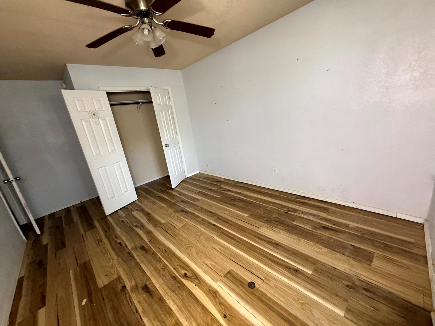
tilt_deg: -14.5
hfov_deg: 102.1
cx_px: 218
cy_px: 163
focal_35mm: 14
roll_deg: +8.1
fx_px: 176
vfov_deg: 85.7
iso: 400
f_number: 2.2
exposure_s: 1/60
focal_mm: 2.22
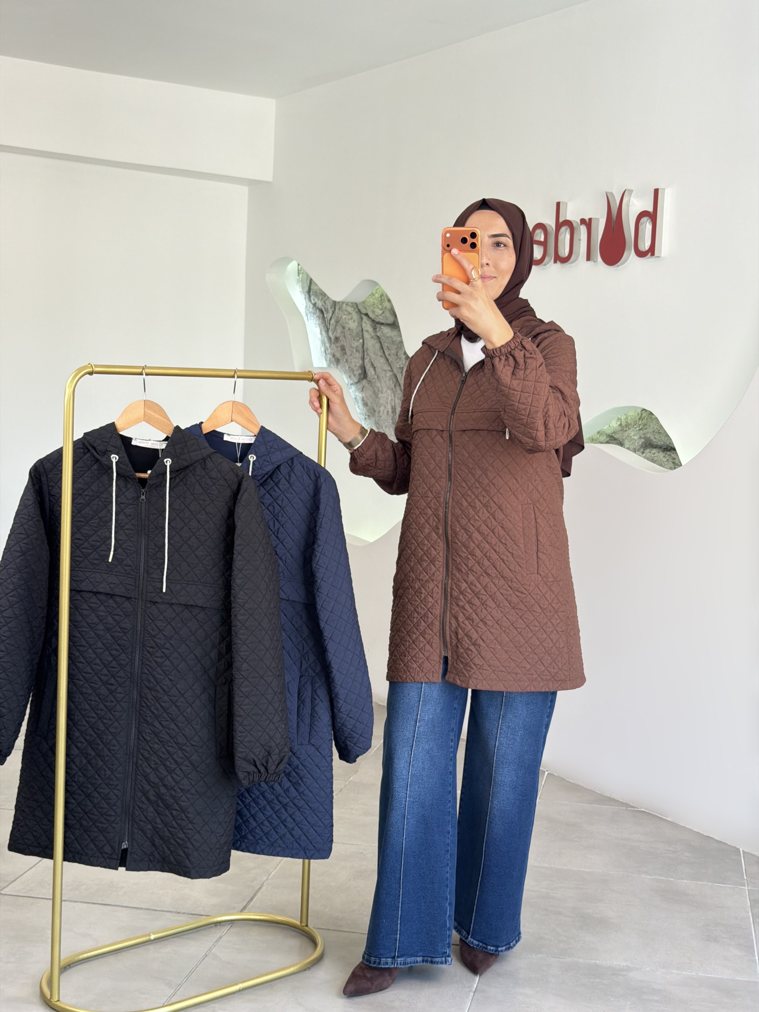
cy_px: 506
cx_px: 380
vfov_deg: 39.7
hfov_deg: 30.3
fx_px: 1403
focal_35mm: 48
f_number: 1.78
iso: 50
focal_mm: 6.76
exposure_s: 1/121
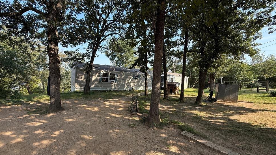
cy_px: 86
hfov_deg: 99.4
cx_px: 137
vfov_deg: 66.9
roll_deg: -3.3
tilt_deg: -2.7
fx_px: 117
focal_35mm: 16
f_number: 2.2
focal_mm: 2.22
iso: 64
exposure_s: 1/427
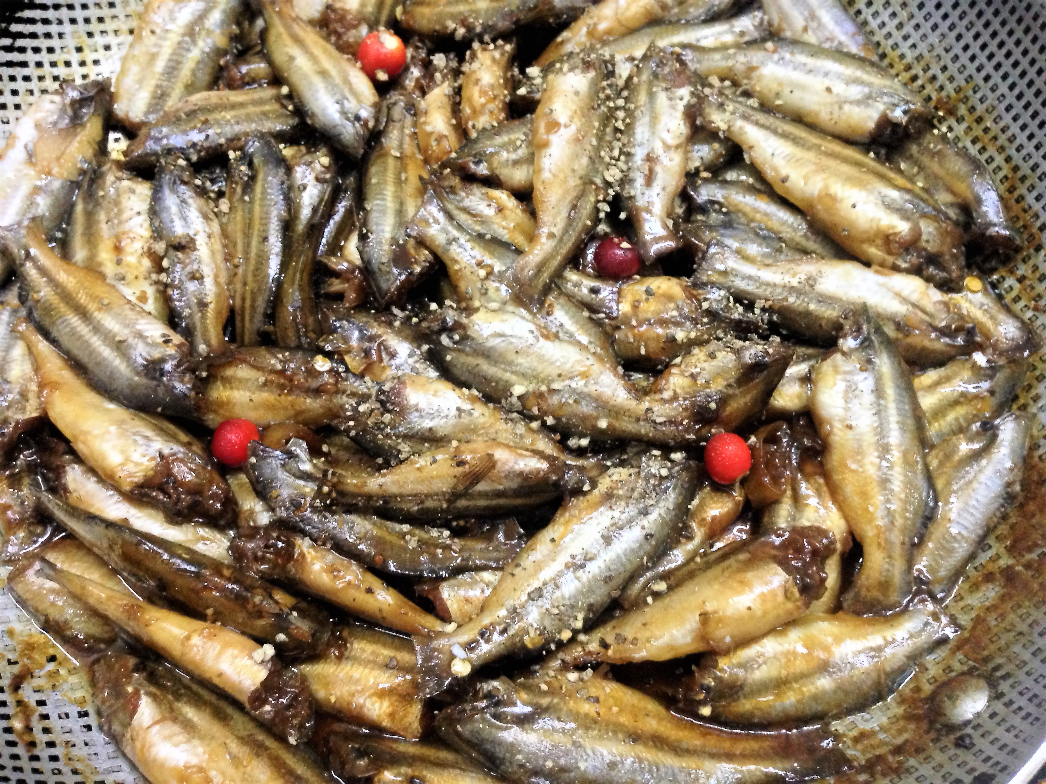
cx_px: 523
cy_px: 392
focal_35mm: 33
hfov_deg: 55.4
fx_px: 997
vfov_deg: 42.9
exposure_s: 1/17
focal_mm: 4.12
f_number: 2.4
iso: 400
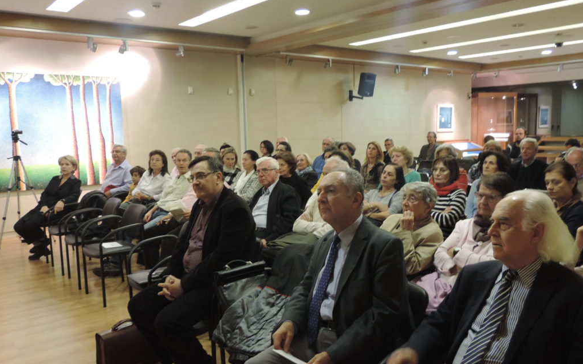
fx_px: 508
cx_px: 291
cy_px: 191
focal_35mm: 32
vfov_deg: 39.4
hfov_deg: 59.7
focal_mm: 5.3
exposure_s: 1/15
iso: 400
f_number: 3.1
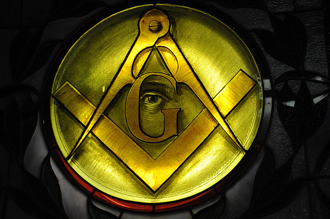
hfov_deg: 28.1
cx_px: 165
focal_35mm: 72
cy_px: 110
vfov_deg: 18.9
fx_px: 659
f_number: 4.8
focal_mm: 48
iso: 400
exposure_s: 1/20
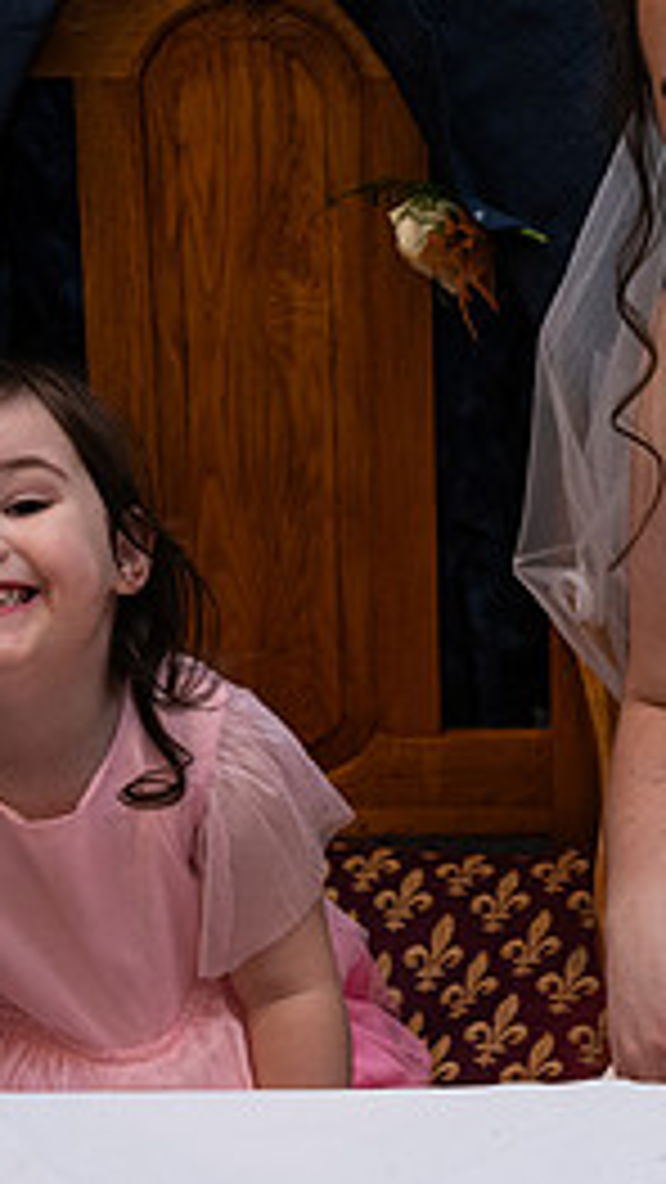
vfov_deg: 22.0
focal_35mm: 97
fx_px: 3044
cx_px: 567
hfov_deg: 12.4
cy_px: 511
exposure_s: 1/160
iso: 800
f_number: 3.5
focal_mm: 42
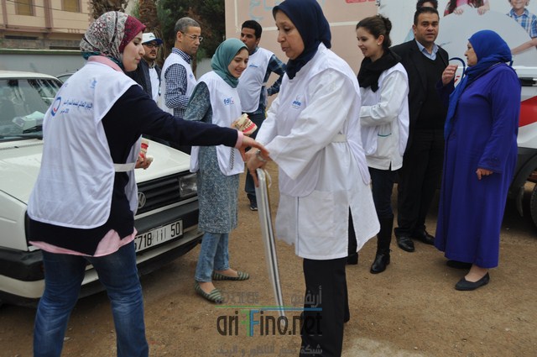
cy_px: 178
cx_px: 268
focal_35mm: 33
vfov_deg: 39.9
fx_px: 492
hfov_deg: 57.3
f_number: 5.6
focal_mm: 22
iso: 200
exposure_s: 1/125
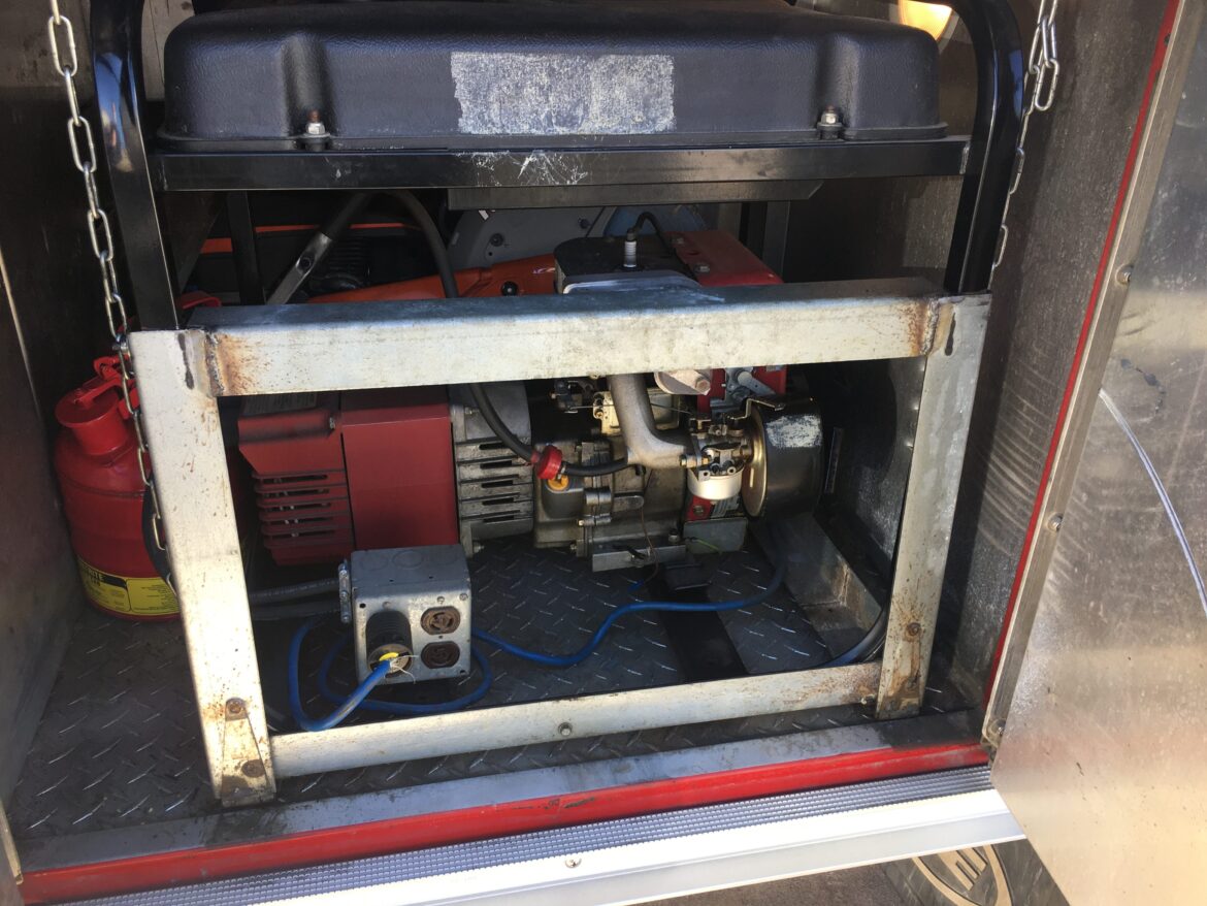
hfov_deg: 61.6
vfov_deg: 48.2
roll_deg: -1.0
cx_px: 604
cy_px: 453
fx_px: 1011
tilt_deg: -28.4
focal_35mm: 29
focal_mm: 4.15
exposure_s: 1/120
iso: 32
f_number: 2.2
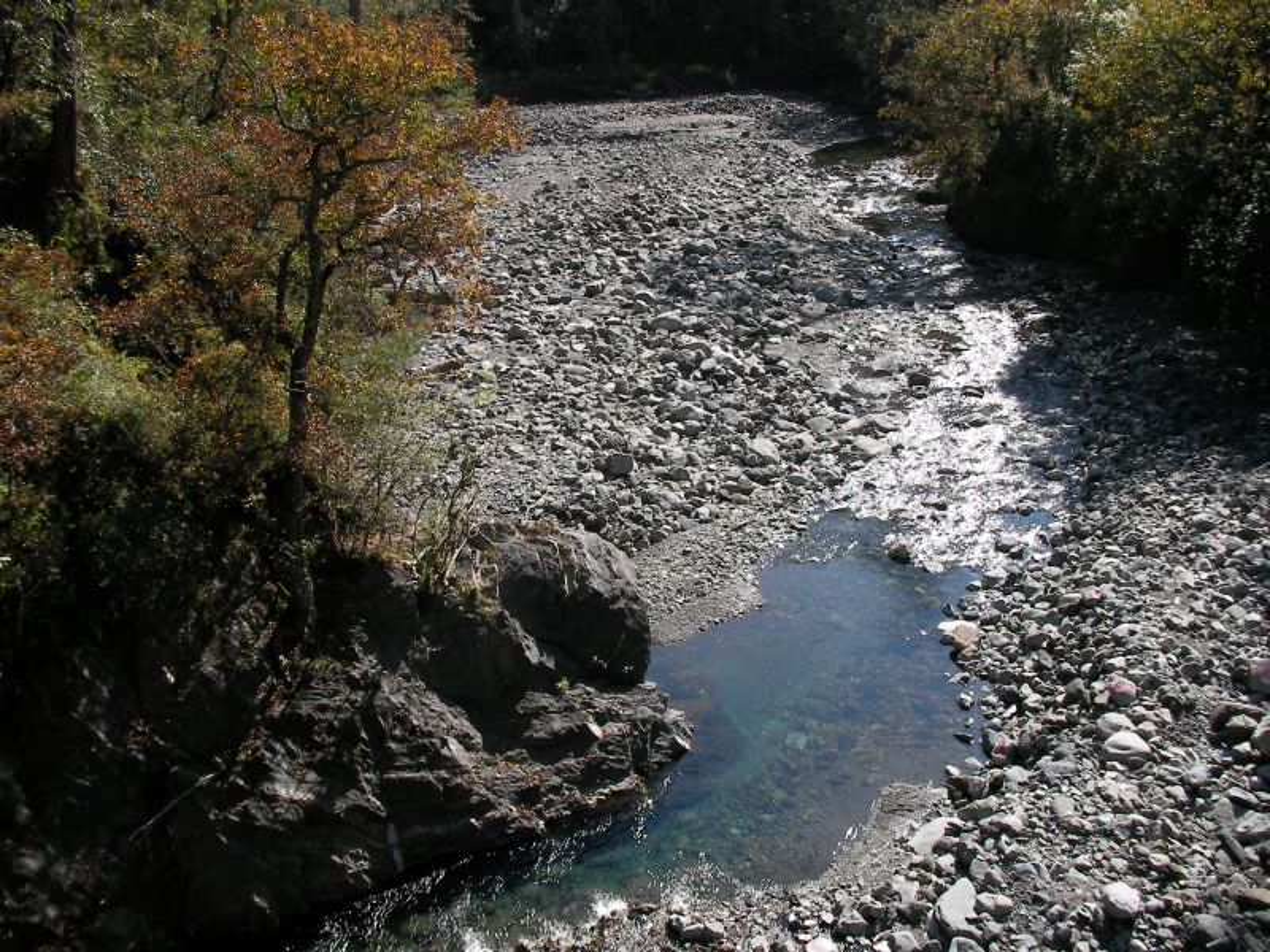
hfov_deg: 45.8
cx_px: 635
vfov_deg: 35.1
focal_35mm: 41
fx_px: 1504
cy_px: 476
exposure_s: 1/354
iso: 50
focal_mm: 6.3
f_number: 4.5
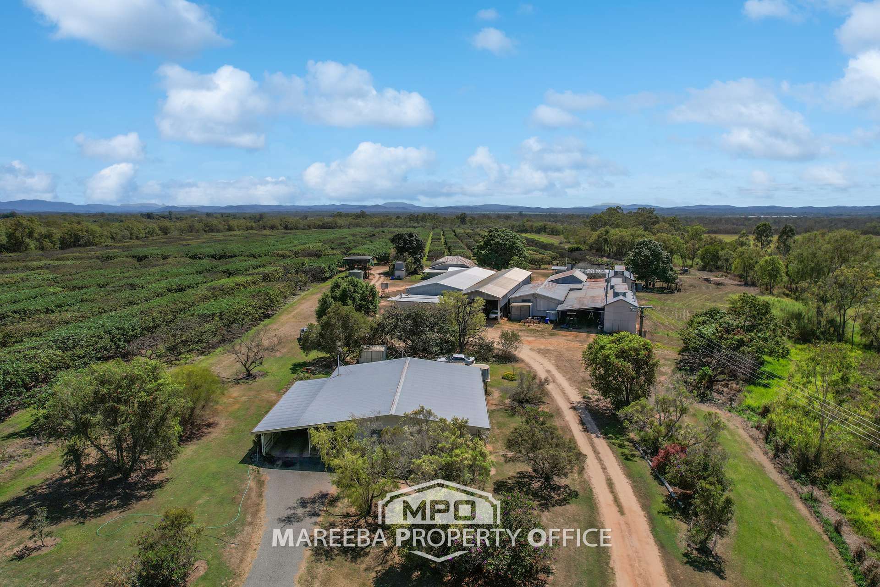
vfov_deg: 57.2
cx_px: 440
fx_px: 538
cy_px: 294
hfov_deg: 78.6
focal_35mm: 22
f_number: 2.8
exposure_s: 1/5000
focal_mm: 8.38
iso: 100
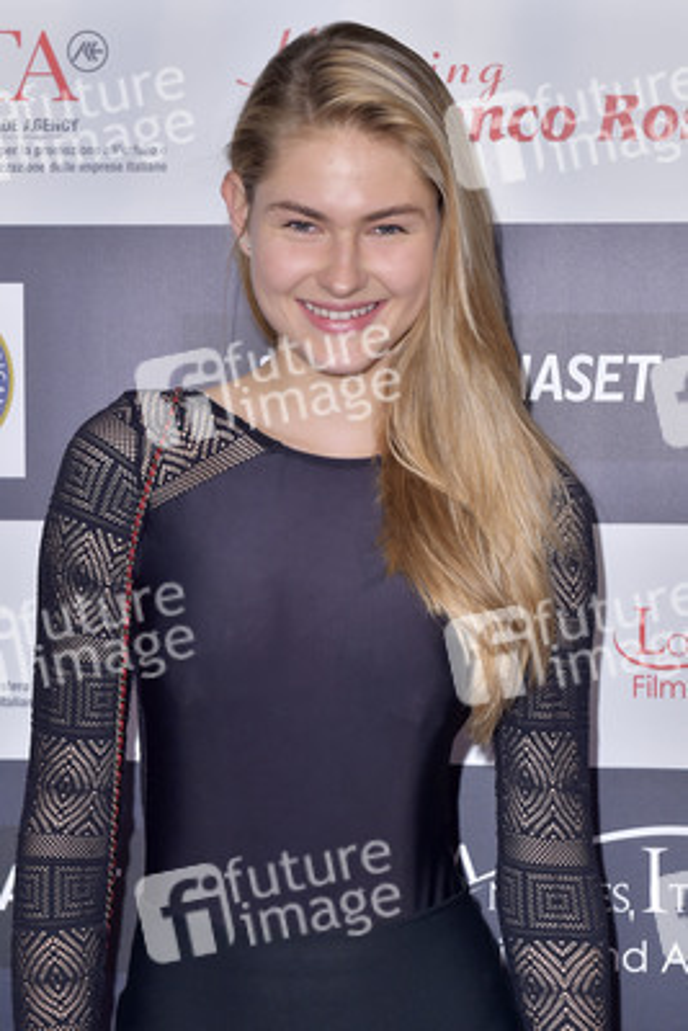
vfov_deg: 32.4
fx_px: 1776
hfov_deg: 21.9
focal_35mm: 62
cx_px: 344
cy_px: 516
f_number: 6.3
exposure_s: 1/320
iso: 500
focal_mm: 62
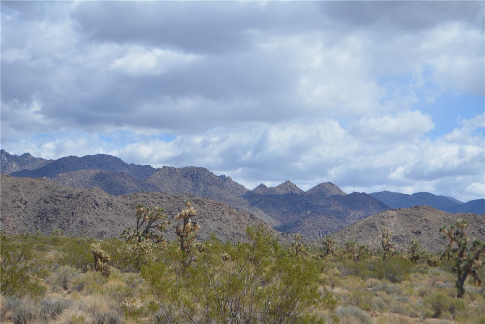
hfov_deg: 24.6
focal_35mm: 82
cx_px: 242
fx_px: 1112
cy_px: 162
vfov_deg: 16.6
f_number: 7.1
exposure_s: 1/2000
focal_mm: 55
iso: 400
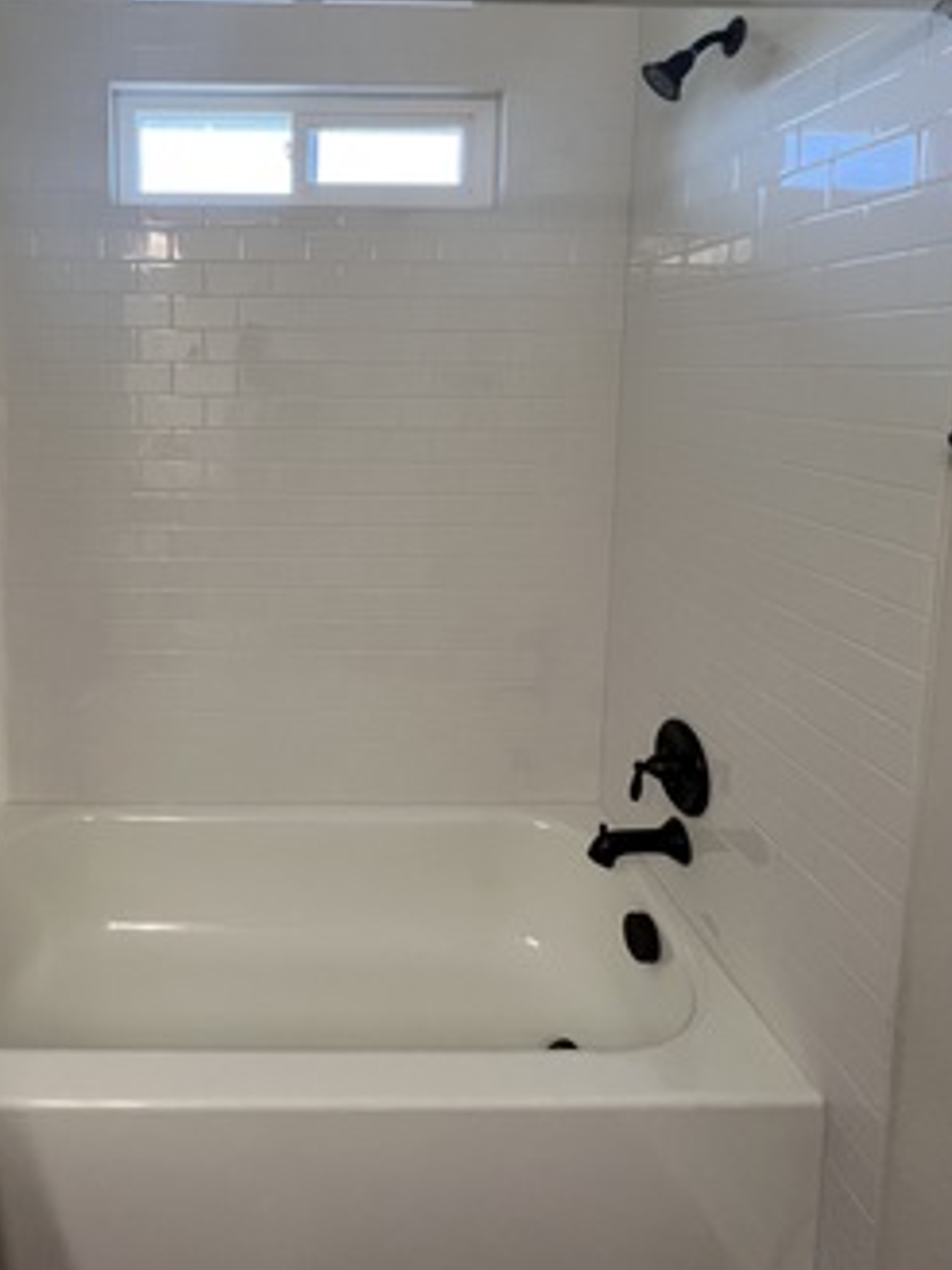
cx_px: 271
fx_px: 697
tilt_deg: -5.8
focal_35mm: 19
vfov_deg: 82.4
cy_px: 445
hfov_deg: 65.6
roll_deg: -0.6
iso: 160
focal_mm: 1.57
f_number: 1.8
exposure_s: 1/120
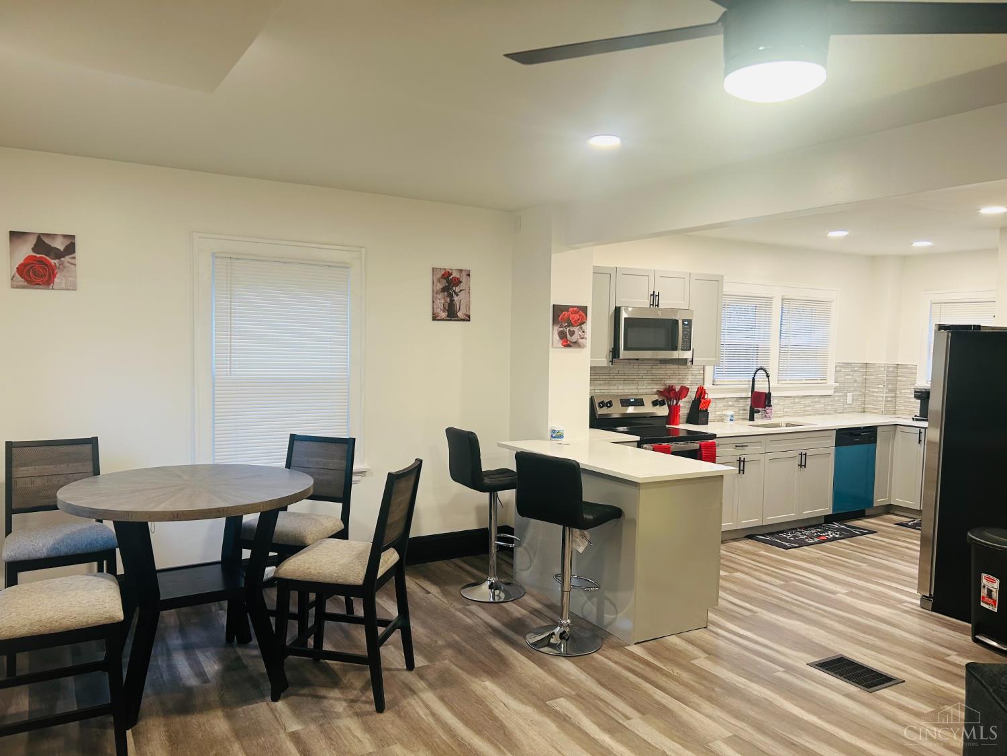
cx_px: 504
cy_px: 378
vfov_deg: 53.1
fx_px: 756
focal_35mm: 26
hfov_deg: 67.3
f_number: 1.5
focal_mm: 5.7
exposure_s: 1/60
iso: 100
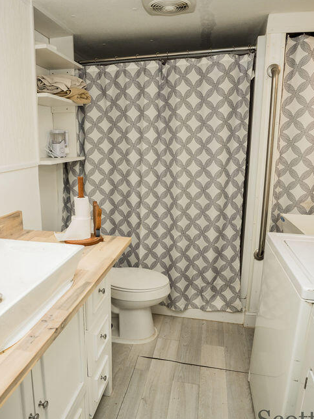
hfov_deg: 52.5
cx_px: 118
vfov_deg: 67.3
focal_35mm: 26
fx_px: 314
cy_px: 219
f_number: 5.6
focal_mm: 17
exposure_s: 1/160
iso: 400
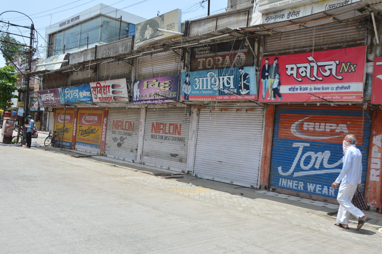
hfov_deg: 57.3
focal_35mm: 33
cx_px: 191
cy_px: 127
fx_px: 350
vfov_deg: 39.9
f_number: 10
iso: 200
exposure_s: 1/320
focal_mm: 22
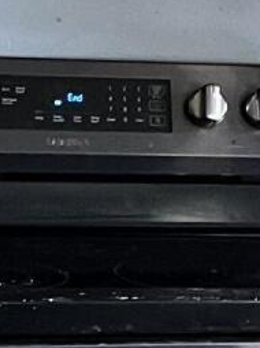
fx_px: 2056
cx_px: 213
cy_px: 134
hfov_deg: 7.2
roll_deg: -1.9
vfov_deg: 9.7
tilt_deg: -6.2
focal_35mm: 205
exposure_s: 1/60
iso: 500
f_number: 1.6
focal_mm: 5.1
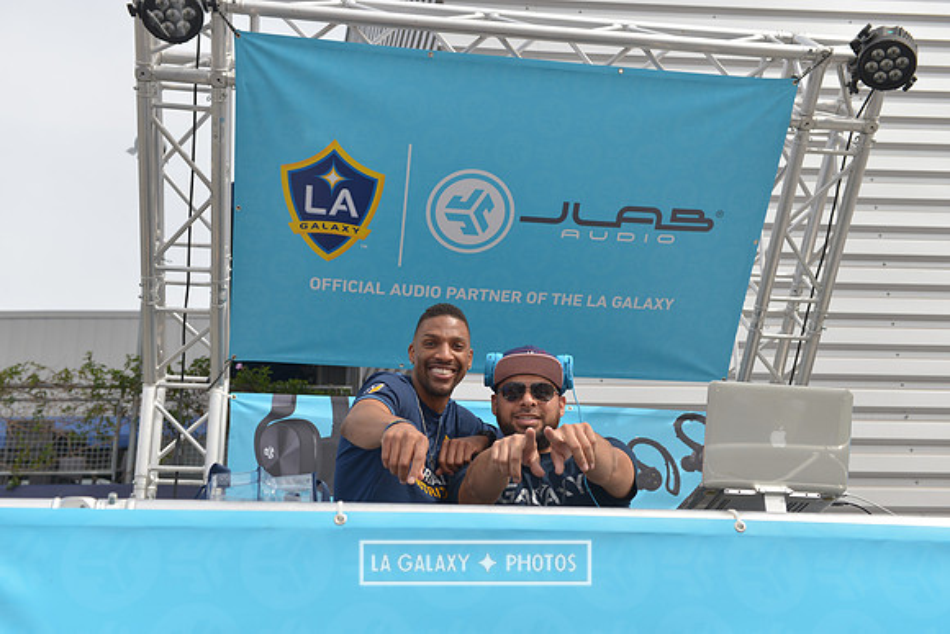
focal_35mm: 44
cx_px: 475
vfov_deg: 30.5
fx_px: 1161
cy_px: 317
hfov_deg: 44.5
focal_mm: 44
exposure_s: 1/1000
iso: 200
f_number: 5
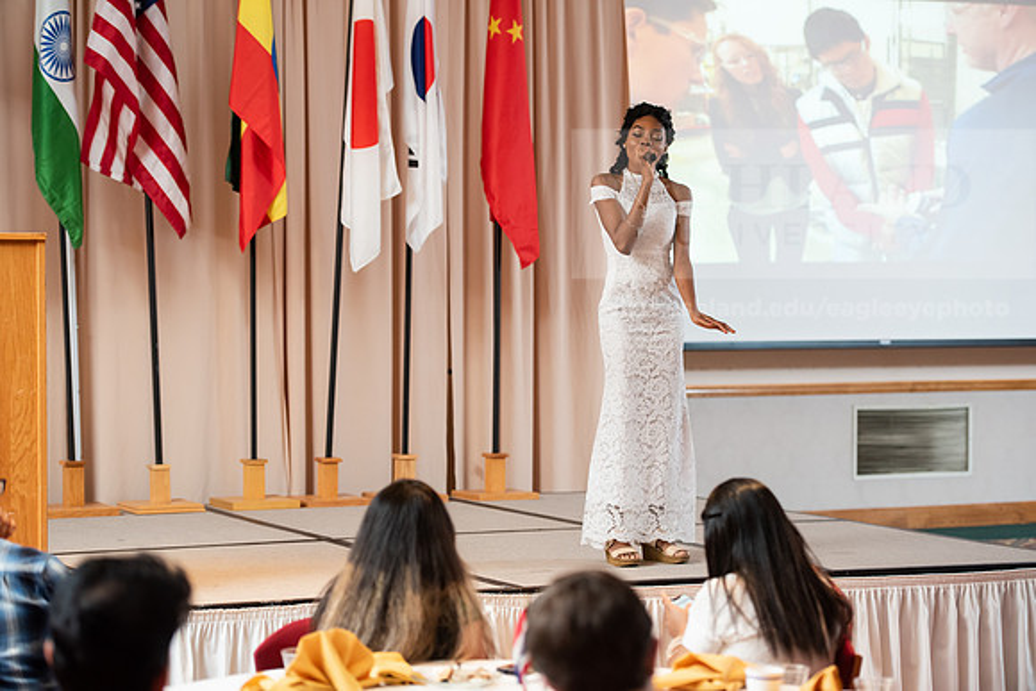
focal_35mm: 92
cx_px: 518
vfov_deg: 14.9
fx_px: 2648
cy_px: 346
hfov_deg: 22.1
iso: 2000
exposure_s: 1/200
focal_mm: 92
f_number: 3.2
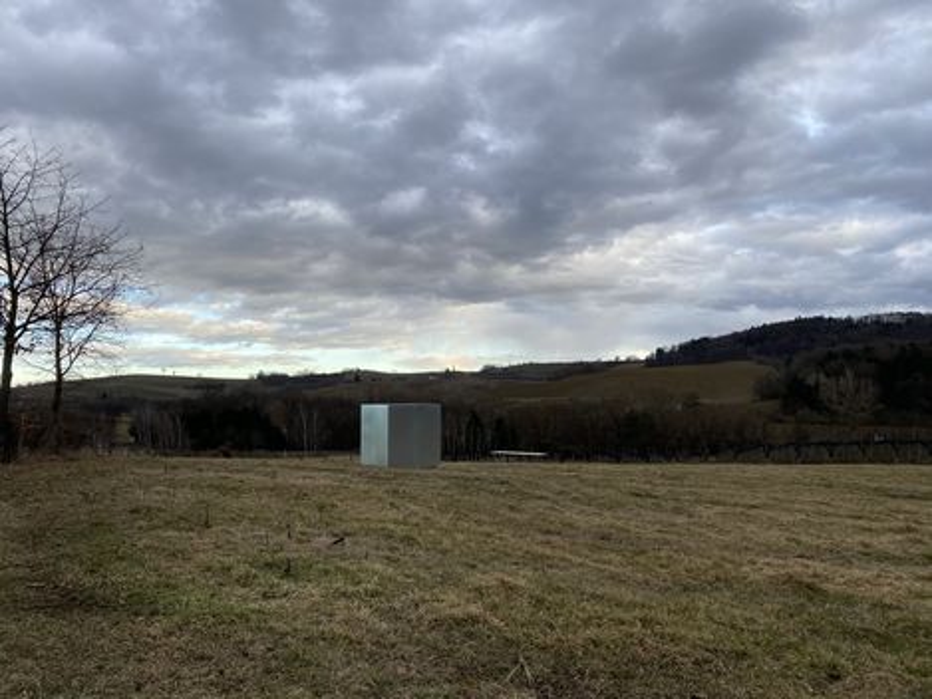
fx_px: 700
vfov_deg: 53.1
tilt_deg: +3.3
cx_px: 466
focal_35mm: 26
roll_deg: +0.3
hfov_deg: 67.3
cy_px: 350
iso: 32
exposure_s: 1/510
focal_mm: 4.25
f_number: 1.8
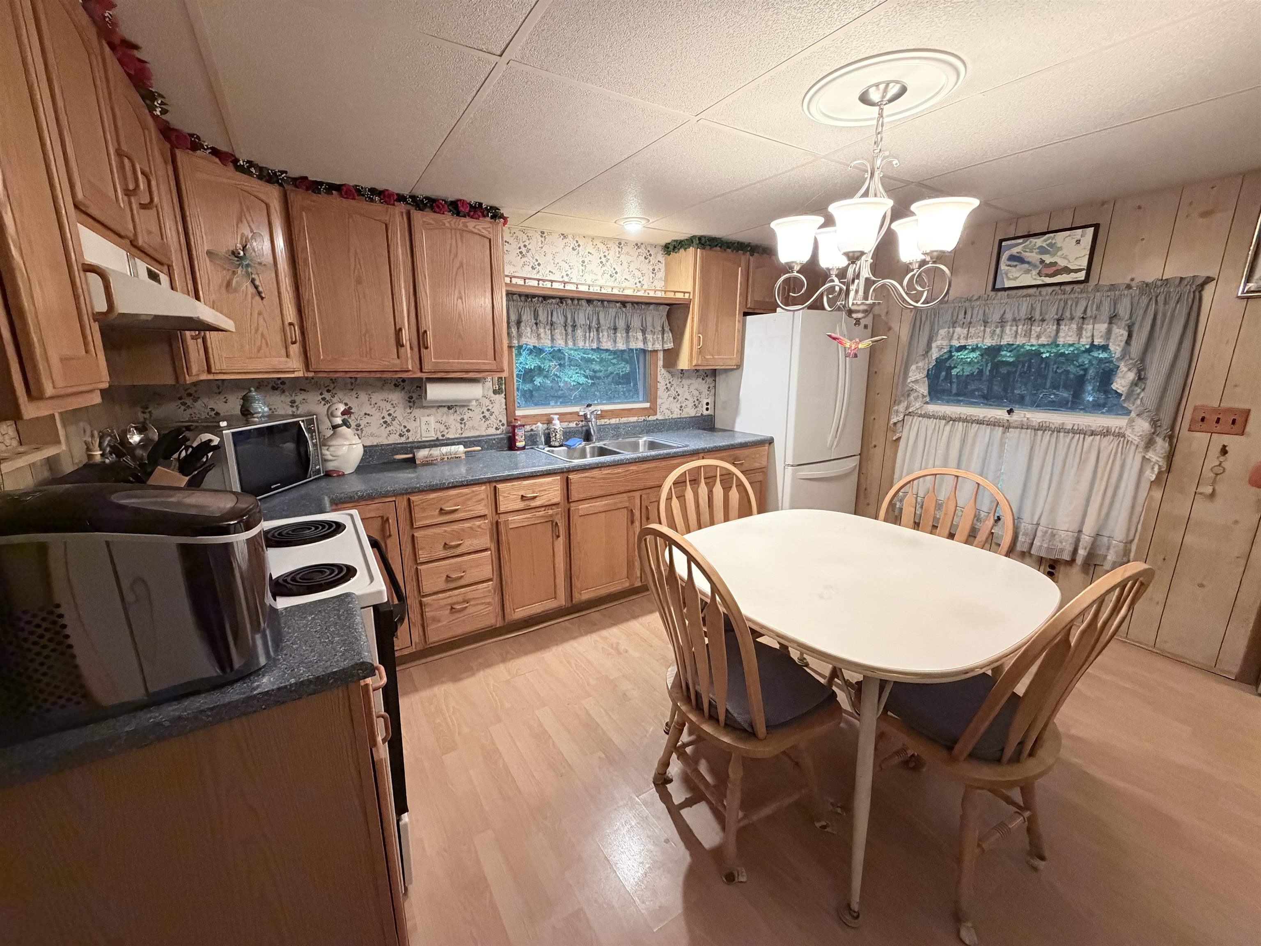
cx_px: 630
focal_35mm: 14
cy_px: 473
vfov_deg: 85.7
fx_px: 510
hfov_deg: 102.1
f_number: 2.2
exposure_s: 1/60
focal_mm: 2.22
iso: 800
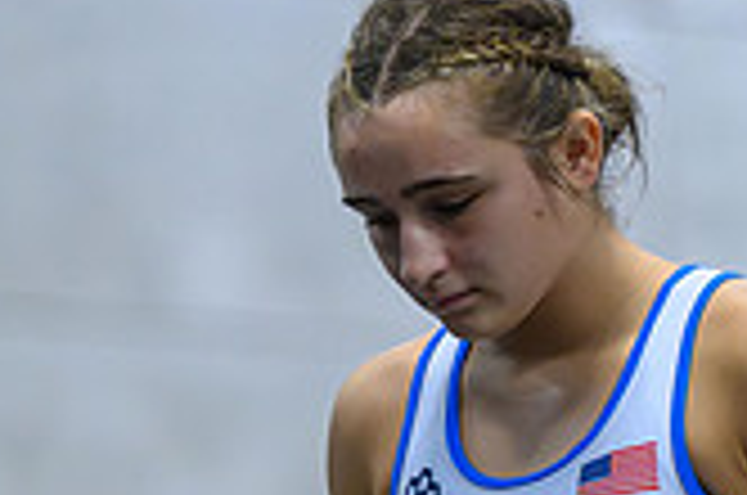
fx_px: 12488
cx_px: 429
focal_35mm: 603
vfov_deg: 2.3
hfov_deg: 3.4
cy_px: 733
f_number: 2.8
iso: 11400
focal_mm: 155
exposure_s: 1/800
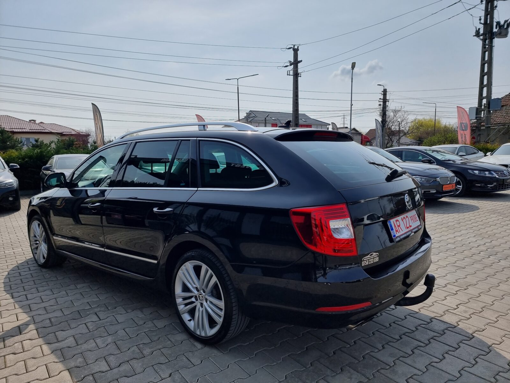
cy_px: 192
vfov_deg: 56.8
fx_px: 354
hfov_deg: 71.6
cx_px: 255
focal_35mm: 24
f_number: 1.8
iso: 50
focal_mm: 6.7
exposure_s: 1/1832
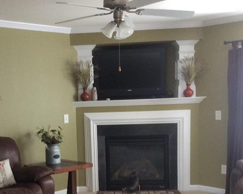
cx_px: 65
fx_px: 417
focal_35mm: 58
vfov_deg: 26.0
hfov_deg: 32.0
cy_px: 141
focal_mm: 3.3
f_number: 2.4
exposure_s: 1/24
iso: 125
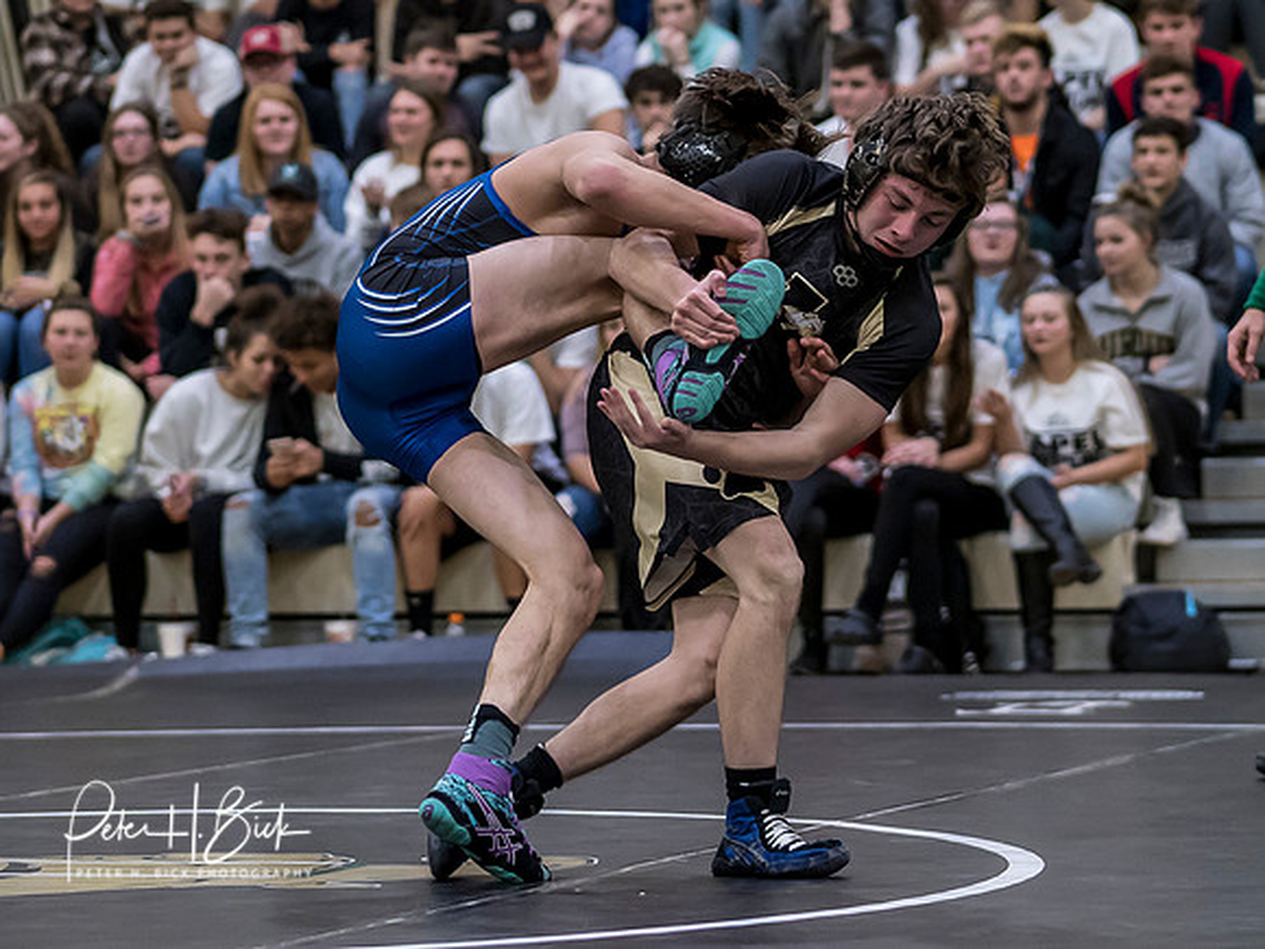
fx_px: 5754
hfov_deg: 12.5
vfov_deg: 9.4
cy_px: 473
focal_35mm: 157
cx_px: 711
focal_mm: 45
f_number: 1.4
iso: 1250
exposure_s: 1/800
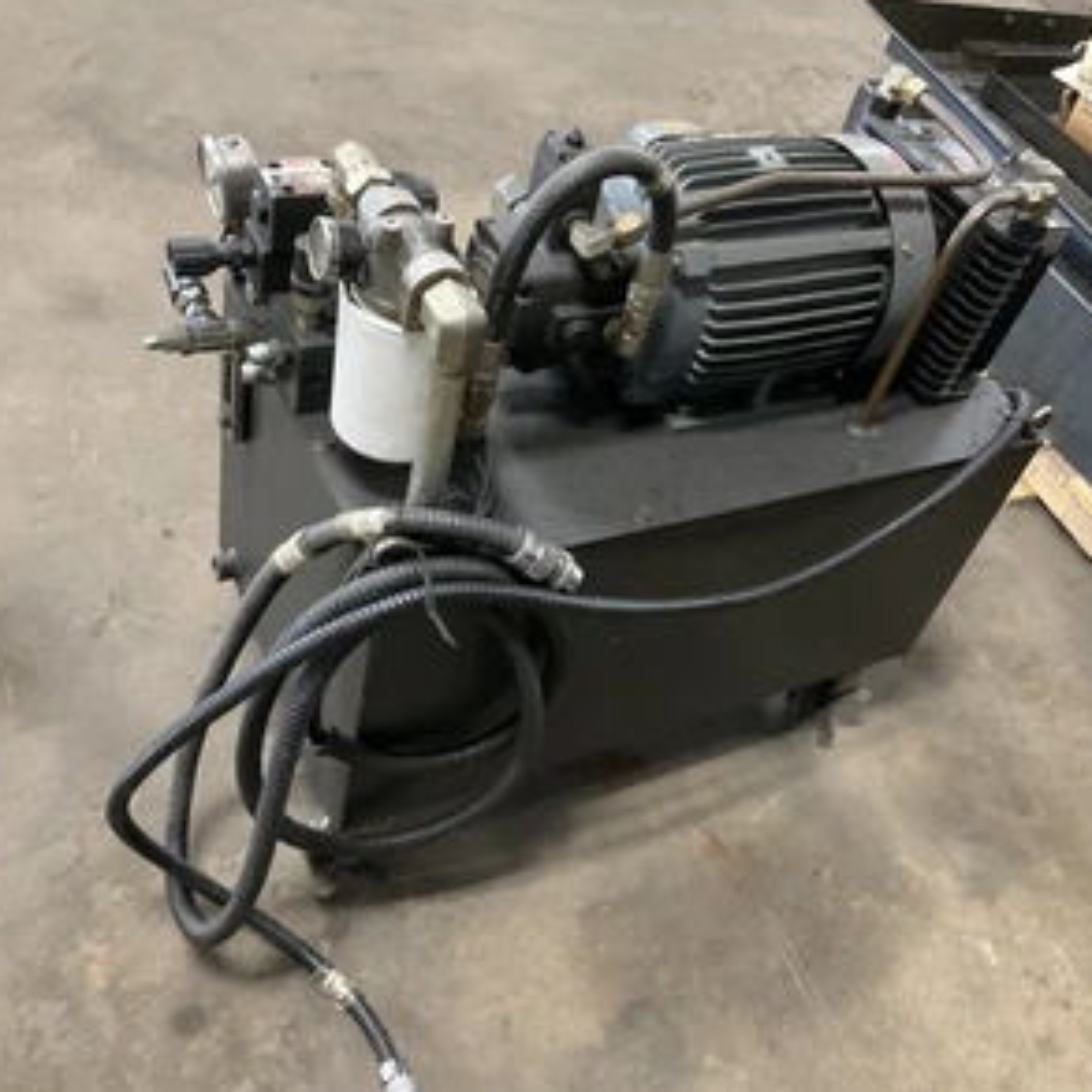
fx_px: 1249
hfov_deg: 47.0
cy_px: 540
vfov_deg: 47.2
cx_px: 634
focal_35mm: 35
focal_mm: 3
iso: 320
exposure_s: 1/30
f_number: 1.8
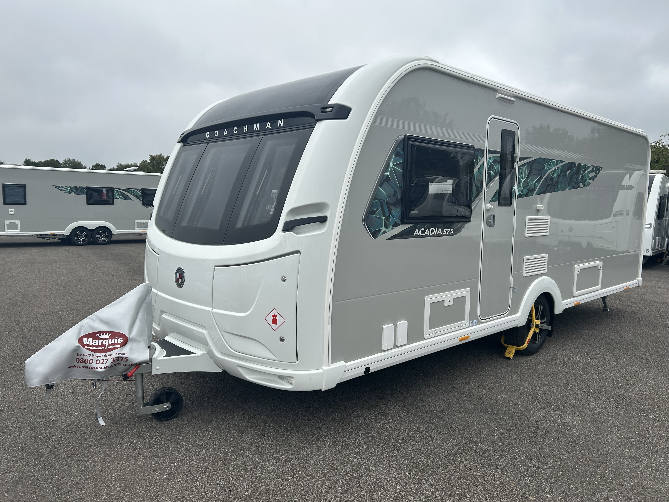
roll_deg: -0.1
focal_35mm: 26
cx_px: 334
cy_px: 251
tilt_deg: -3.4
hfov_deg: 67.3
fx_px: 502
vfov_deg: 53.1
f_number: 1.5
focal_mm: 5.7
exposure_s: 1/1488
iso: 50
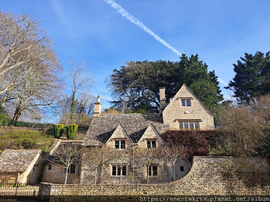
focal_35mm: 24
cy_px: 101
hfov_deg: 71.6
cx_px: 135
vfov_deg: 56.8
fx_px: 187
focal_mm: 5.23
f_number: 1.8
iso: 50
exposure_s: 1/975
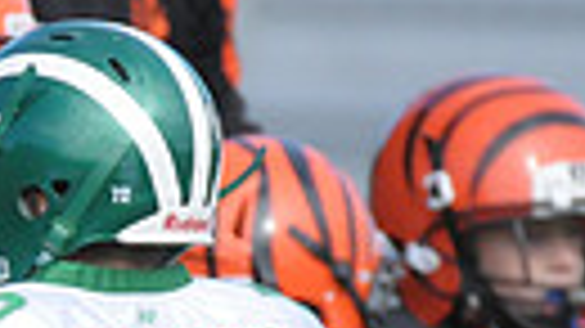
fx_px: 43493
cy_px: 681
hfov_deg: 0.8
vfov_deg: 0.4
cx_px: -716
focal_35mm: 2805
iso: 1600
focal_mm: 400
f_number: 4
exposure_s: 1/4000
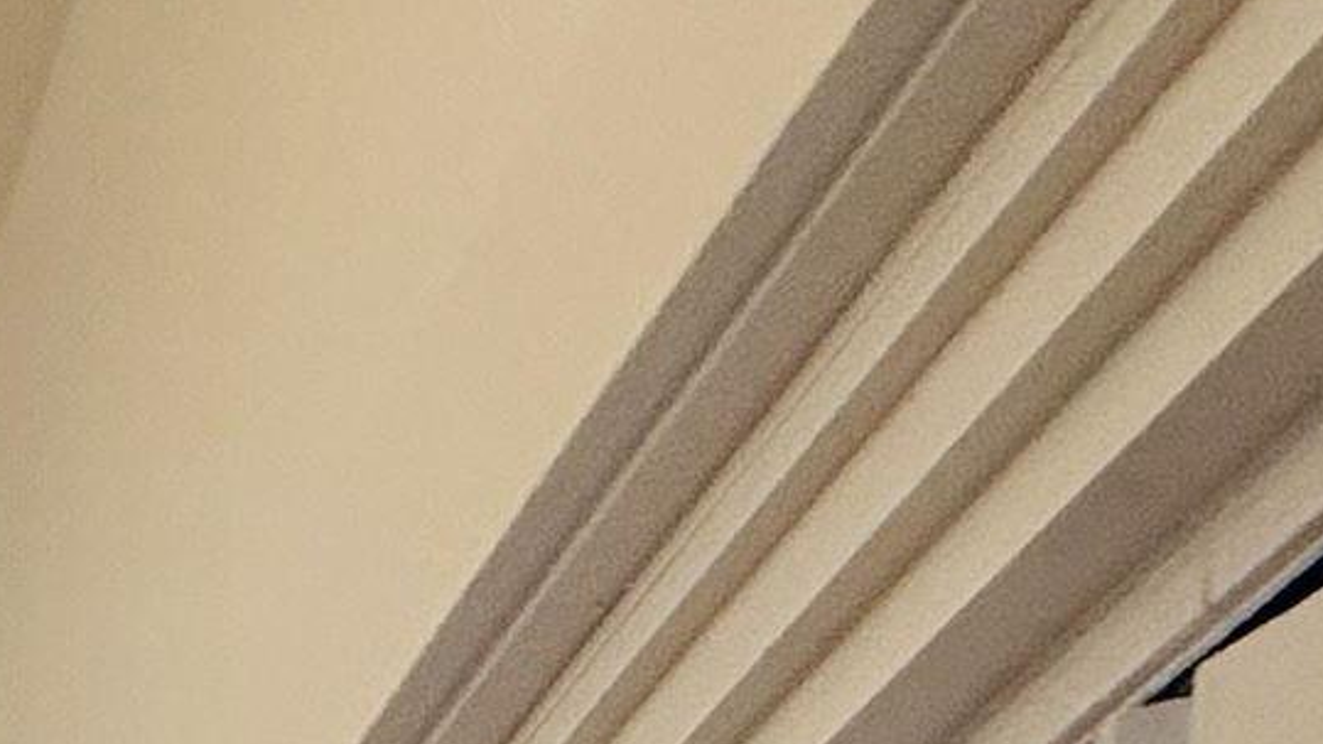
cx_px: -1642
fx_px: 3052
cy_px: 2532
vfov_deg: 9.3
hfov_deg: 15.9
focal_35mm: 87
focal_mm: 2.22
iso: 125
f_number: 2.2
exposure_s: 1/120
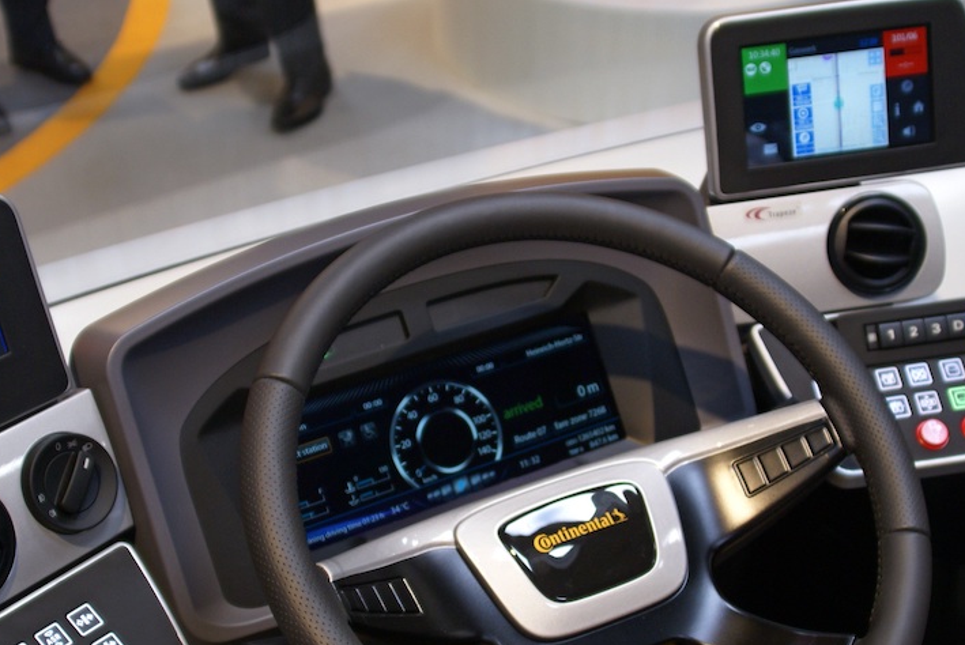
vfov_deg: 25.9
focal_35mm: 52
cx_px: 437
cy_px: 420
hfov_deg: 38.1
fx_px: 1395
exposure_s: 1/40
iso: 400
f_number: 3.5
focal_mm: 24
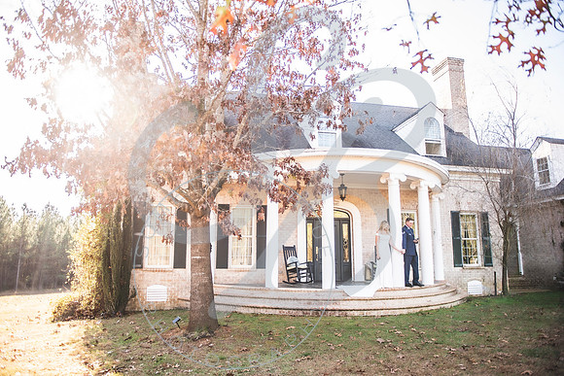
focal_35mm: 24
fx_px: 381
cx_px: 280
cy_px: 188
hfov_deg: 73.0
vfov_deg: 52.5
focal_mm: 24
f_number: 2.8
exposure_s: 1/200
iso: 100
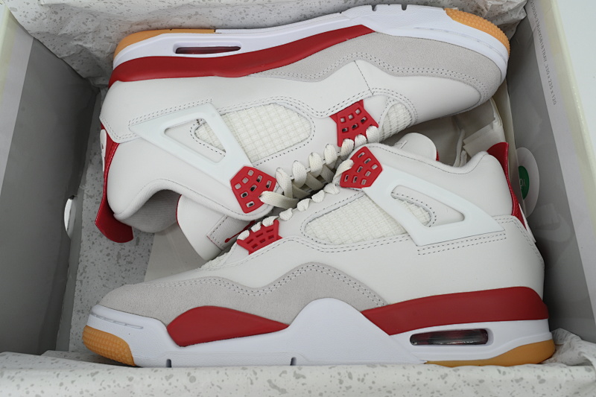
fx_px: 480
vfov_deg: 44.9
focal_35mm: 29
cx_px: 298
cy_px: 198
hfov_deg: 63.7
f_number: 11
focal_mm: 29
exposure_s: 1/100
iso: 400
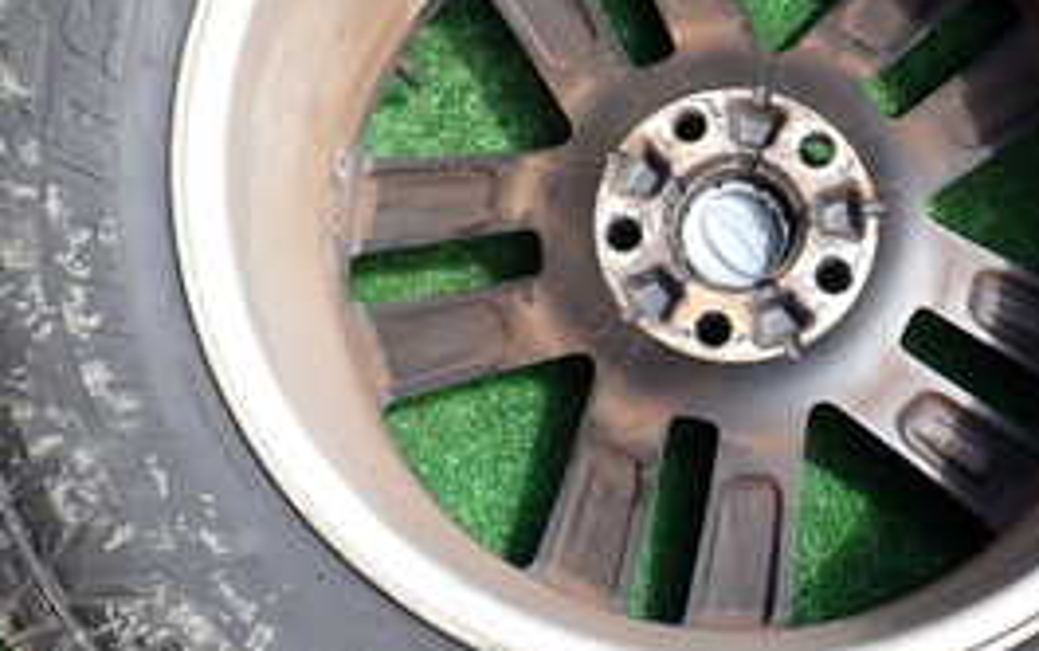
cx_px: 737
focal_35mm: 72
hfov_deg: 28.3
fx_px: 2040
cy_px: 212
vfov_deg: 18.1
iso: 100
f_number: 3.2
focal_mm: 5.4
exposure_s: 1/250
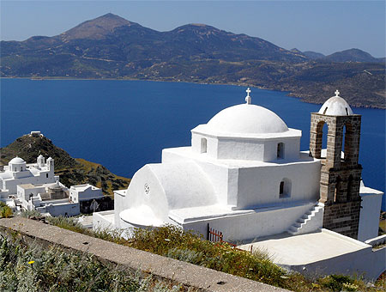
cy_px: 146
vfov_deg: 29.2
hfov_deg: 38.1
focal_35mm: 50
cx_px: 193
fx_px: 559
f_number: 5.4
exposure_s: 1/1000
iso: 80
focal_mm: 8.2
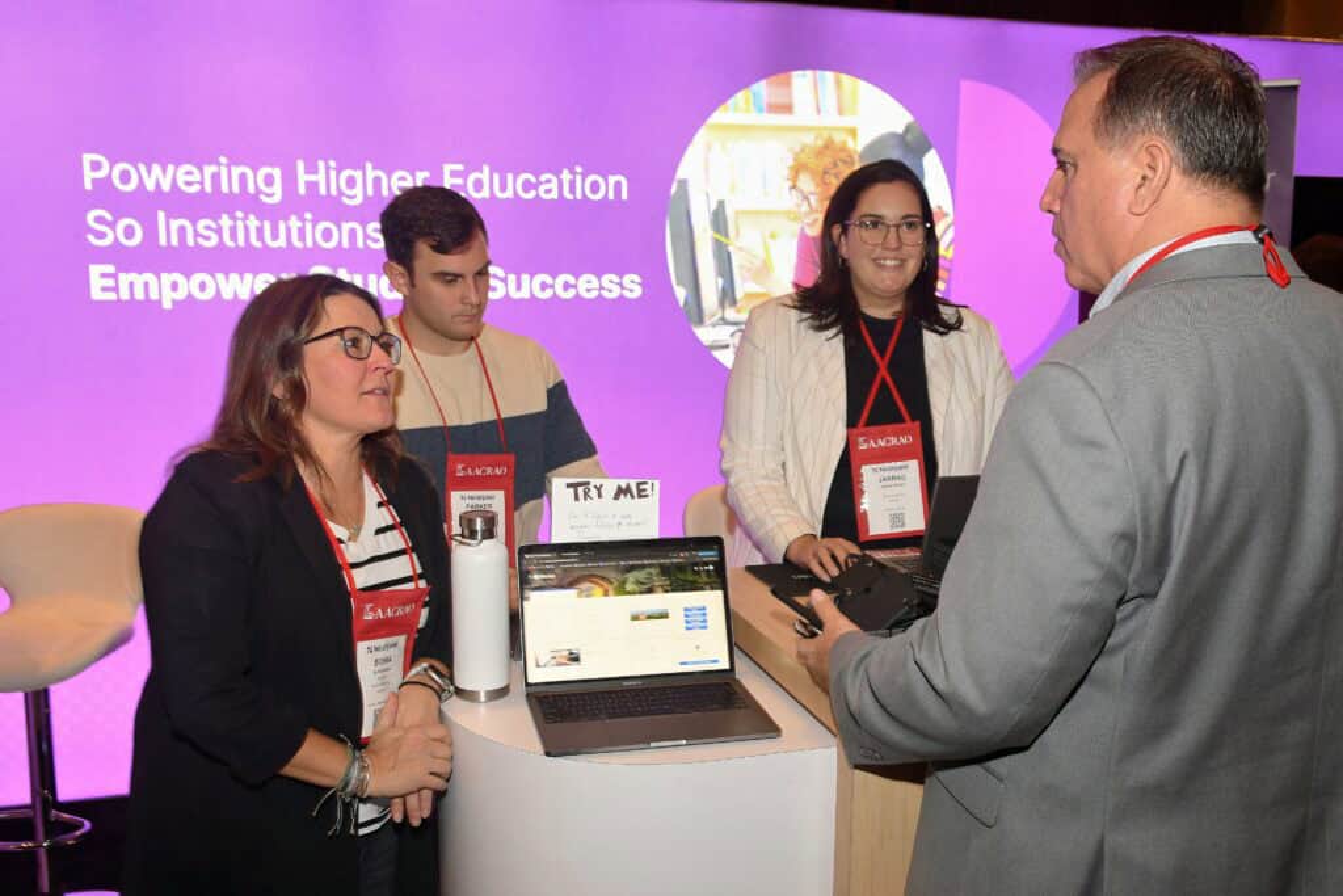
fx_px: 1287
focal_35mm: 34
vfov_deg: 38.4
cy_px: 448
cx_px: 672
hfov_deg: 55.1
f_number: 5.6
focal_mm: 23
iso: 800
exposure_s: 1/30
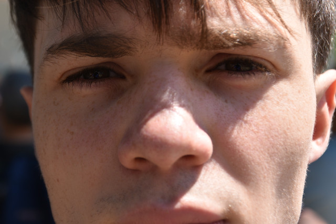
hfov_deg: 22.6
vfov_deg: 15.2
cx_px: 168
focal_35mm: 90
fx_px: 840
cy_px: 112
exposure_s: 1/320
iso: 200
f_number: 9
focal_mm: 60
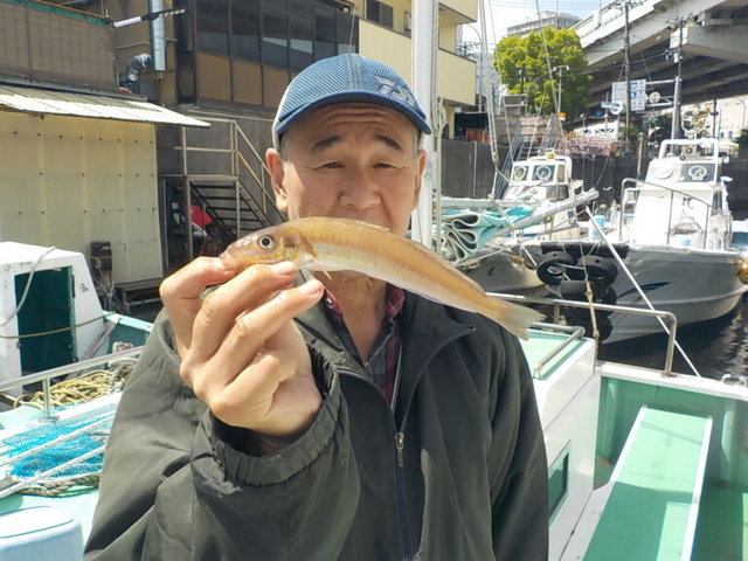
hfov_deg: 60.0
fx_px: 648
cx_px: 374
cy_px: 280
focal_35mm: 30
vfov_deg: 46.8
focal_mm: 4.1
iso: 125
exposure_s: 1/800
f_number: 3.3
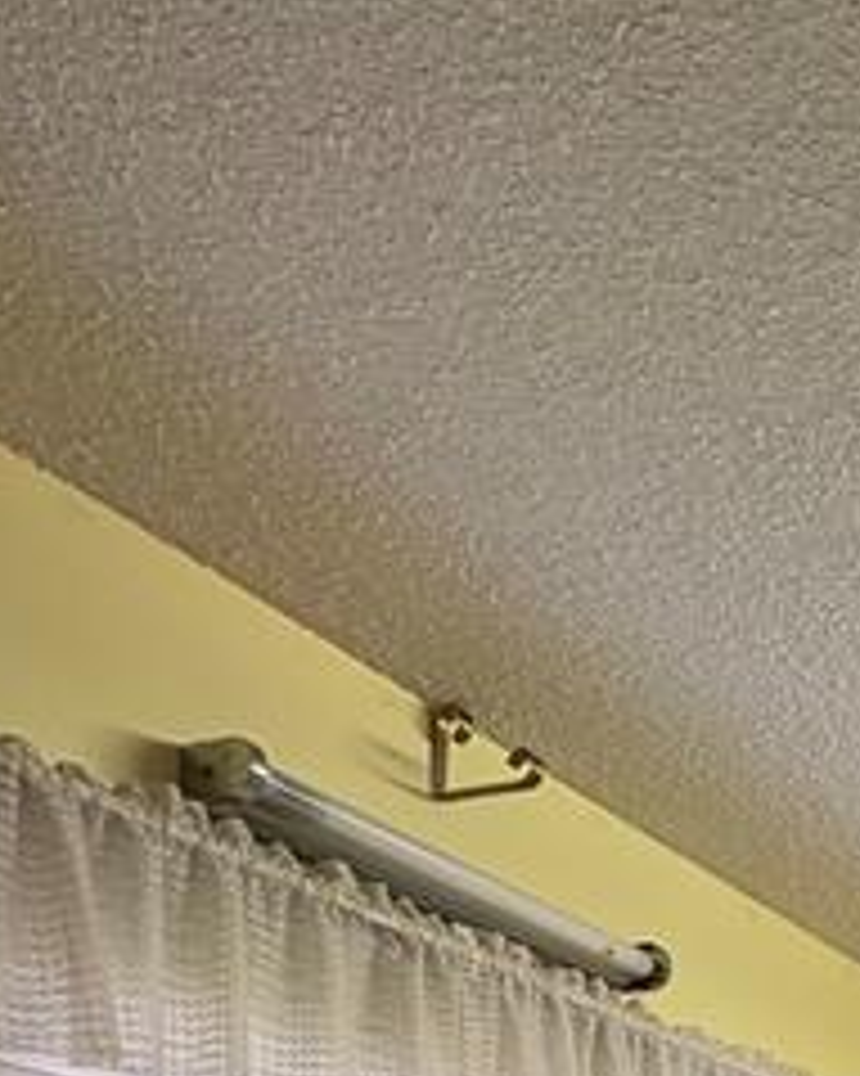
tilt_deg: +1.0
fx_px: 1401
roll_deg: +0.3
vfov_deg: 30.7
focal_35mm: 44
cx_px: 1256
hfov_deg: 26.1
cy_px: 1468
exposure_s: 1/60
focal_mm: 2.22
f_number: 2.2
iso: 200
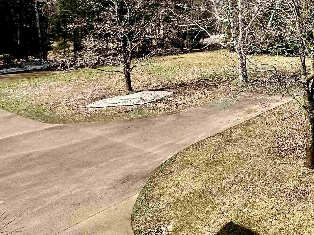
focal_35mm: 33
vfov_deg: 40.3
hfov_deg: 44.9
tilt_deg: -2.3
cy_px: 32
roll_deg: +0.9
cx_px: 329
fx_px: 299
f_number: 2.2
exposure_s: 1/1114
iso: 50
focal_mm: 2.22
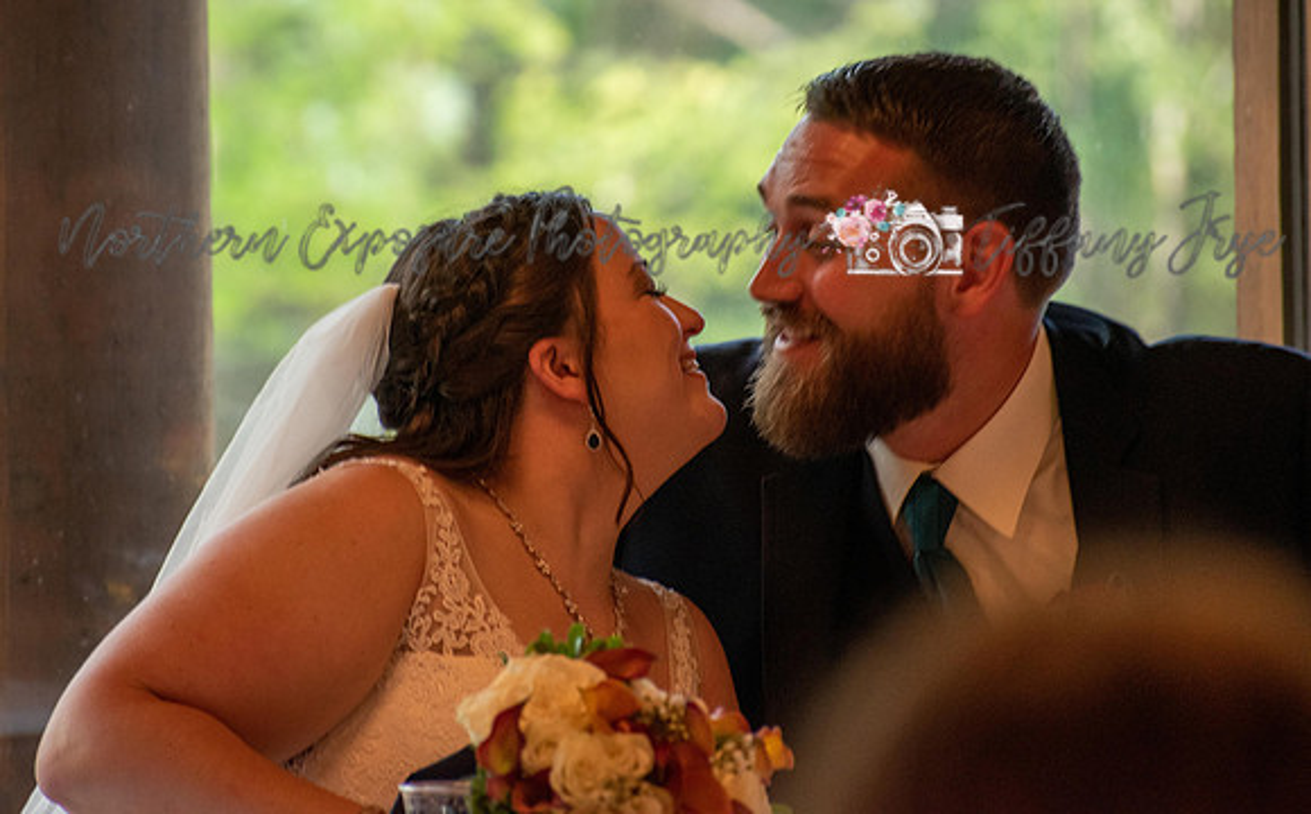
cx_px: 555
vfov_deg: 3.2
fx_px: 14492
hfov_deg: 5.2
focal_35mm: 406
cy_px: 310
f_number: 5.6
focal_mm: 230
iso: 800
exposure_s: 1/60
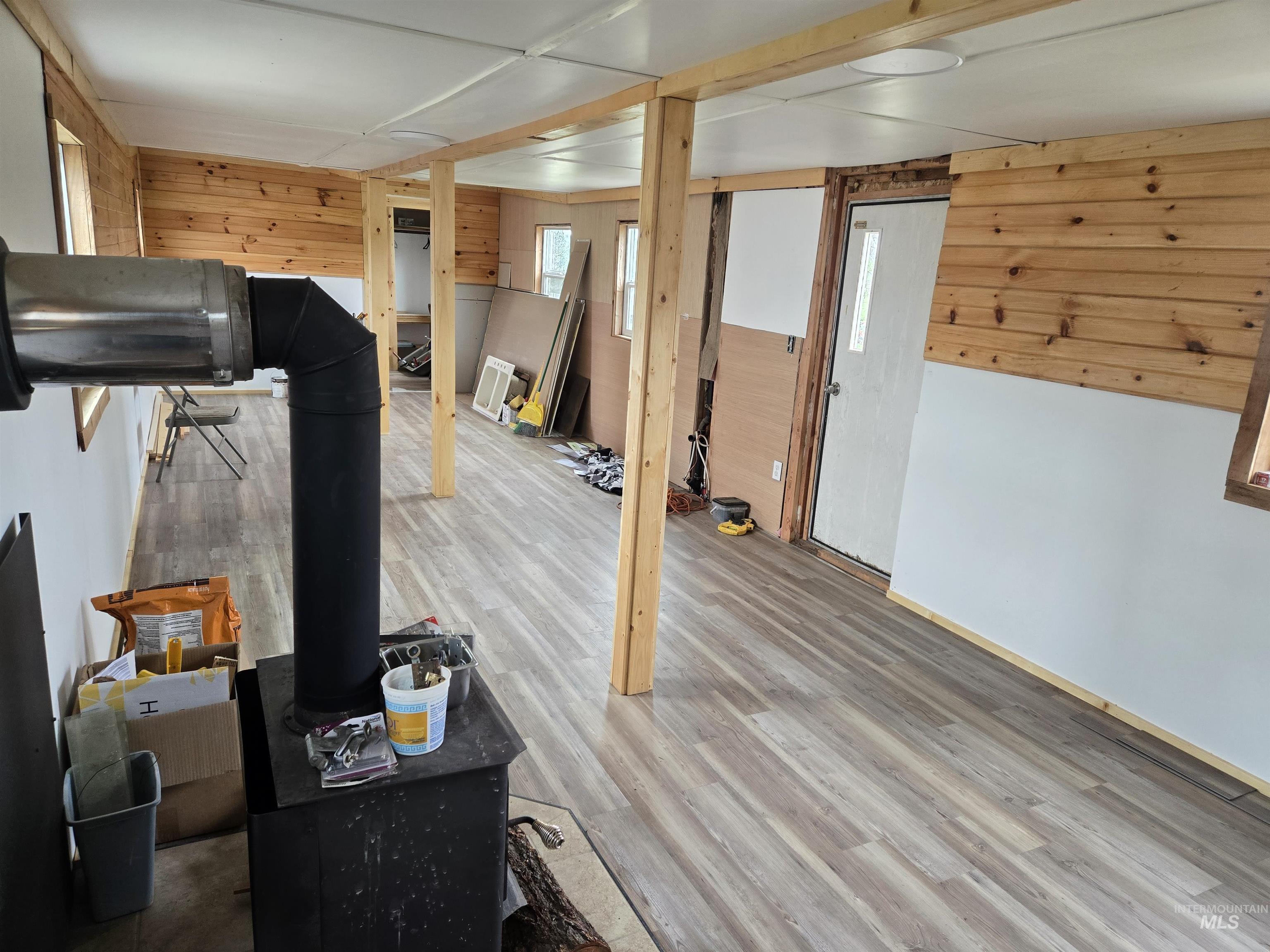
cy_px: 476
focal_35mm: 23
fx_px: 844
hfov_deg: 73.9
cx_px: 635
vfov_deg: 58.9
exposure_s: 1/120
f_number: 1.8
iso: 200
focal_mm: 5.4
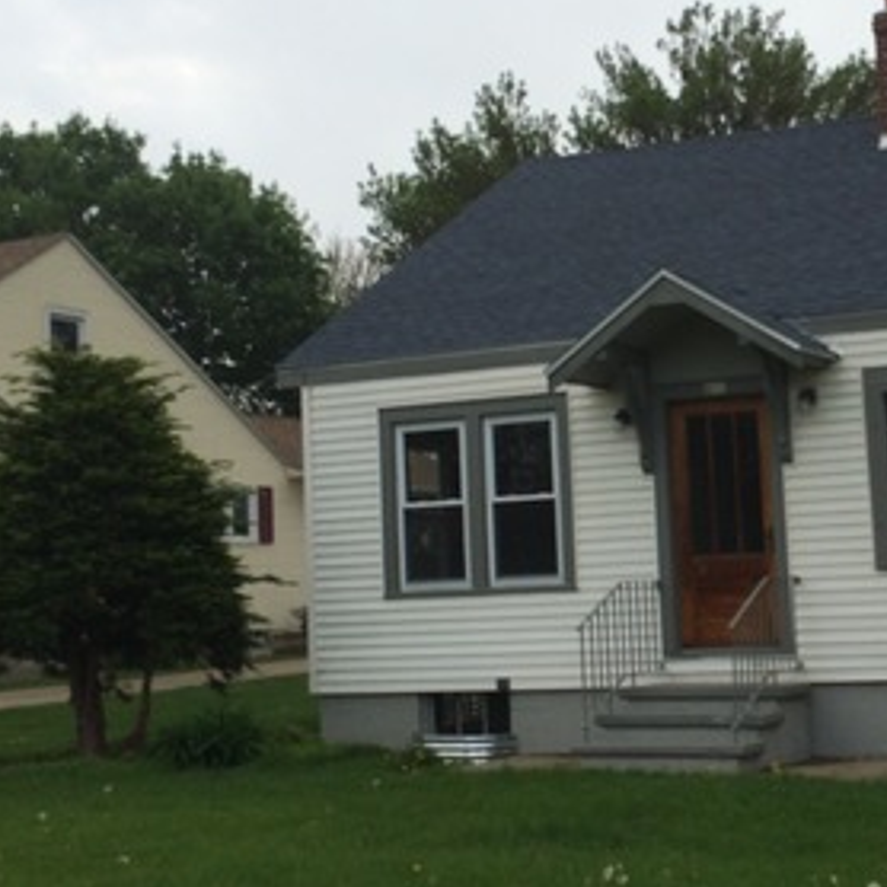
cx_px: 785
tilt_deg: +6.3
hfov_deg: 28.1
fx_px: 1710
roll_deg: +2.5
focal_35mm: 59
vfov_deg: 29.0
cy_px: 383
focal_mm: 4.15
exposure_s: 1/1786
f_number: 2.2
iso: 32
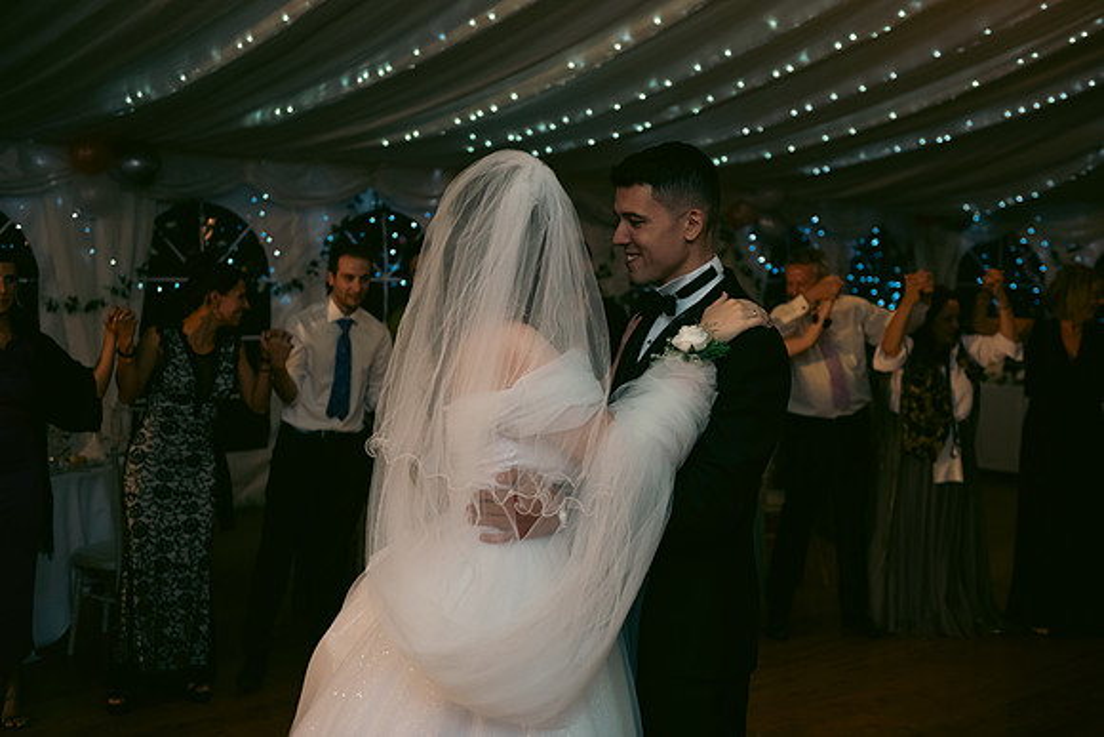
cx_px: 552
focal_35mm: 48
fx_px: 1472
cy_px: 368
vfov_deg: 28.1
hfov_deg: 41.1
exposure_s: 1/160
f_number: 3.5
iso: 800
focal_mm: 48
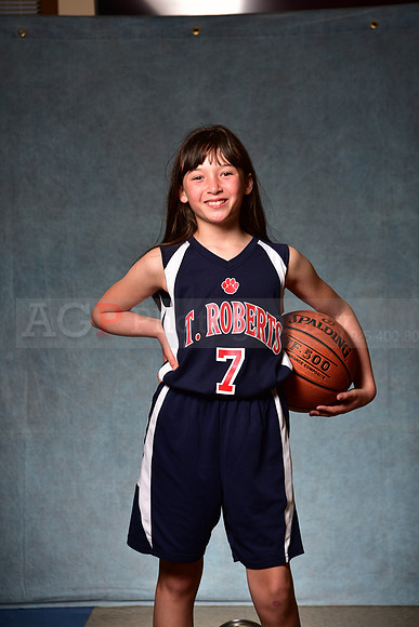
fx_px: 1221
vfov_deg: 28.8
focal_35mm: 70
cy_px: 314
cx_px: 210
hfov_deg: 19.5
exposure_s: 1/200
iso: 100
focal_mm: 70
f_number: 5
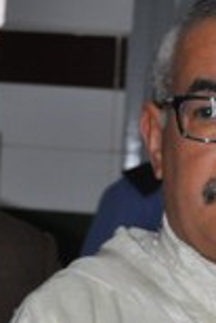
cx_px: 217
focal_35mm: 149
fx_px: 1338
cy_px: 422
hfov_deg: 9.2
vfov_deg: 13.3
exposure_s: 1/60
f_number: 4.5
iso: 800
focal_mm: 34
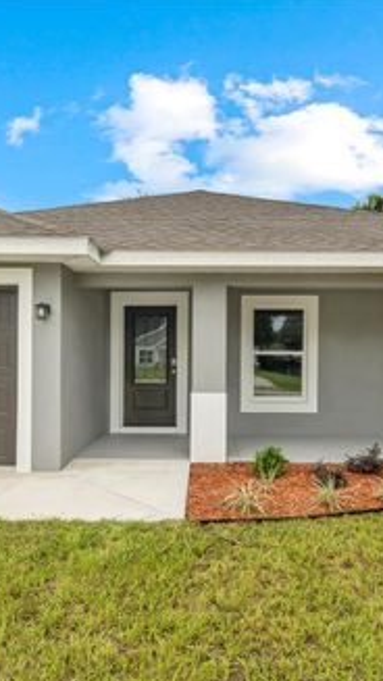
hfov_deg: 47.7
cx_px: 194
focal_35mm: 24
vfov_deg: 76.3
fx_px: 433
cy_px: 343
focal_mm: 10
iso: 100
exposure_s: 1/80
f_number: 8
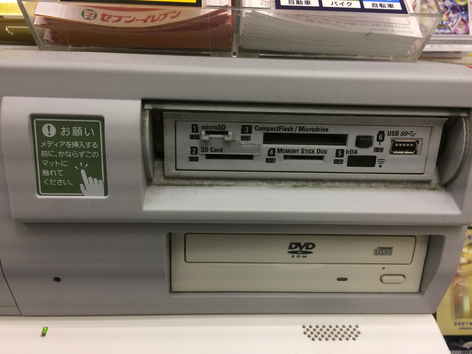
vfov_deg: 48.2
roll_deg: -1.2
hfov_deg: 61.7
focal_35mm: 29
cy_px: 177
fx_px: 395
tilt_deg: -19.5
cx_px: 236
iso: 50
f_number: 2.2
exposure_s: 1/30
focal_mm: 4.15
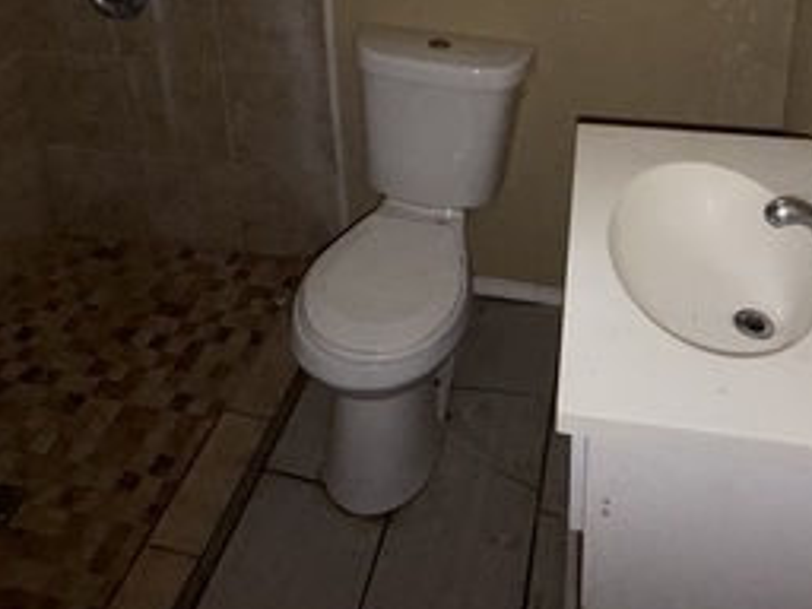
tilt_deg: -18.2
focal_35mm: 35
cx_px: 479
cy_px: -79
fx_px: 821
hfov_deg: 52.3
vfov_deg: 34.5
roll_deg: +2.0
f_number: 2.2
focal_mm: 2.22
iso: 125
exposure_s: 1/60
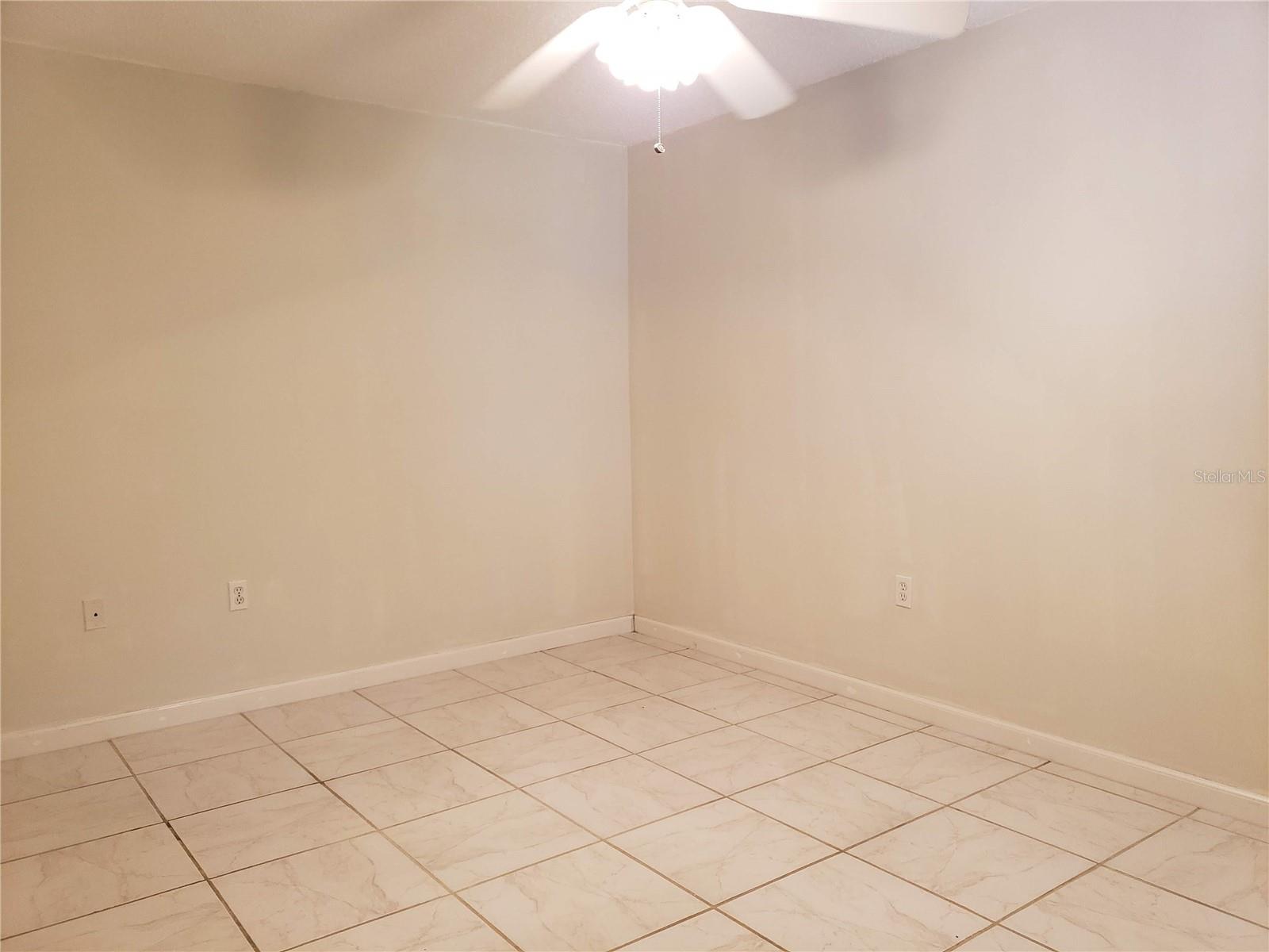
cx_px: 634
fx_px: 953
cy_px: 476
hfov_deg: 67.3
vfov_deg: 53.1
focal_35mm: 26
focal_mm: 4.3
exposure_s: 1/60
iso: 250
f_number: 1.5
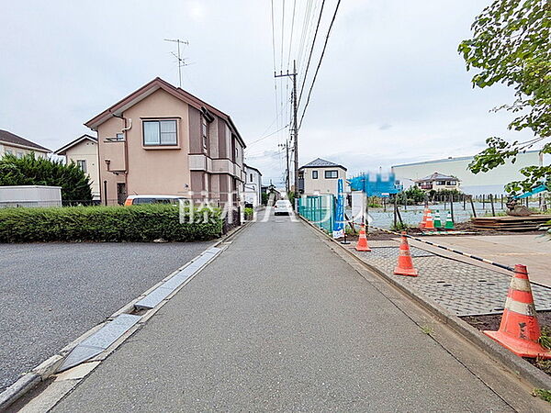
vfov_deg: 85.7
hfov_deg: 102.1
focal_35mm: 14
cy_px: 206
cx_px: 276
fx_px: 223
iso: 50
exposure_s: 1/2004
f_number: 2.2
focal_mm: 1.83
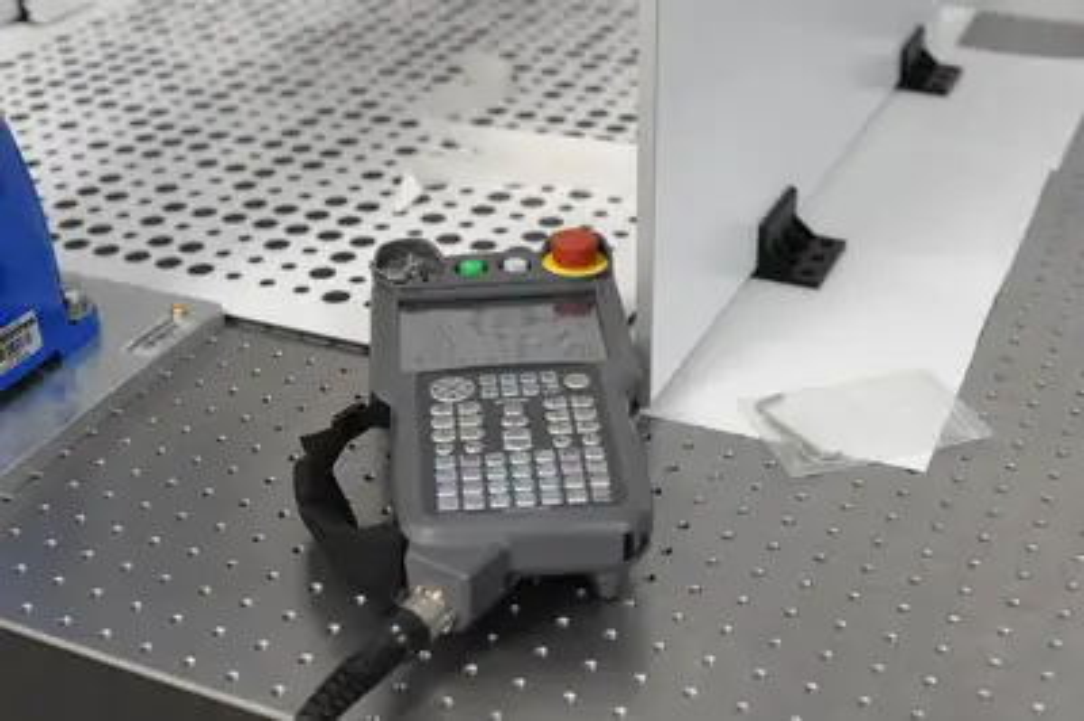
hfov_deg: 39.6
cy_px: 360
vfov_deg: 26.9
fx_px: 1504
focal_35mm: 50
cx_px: 542
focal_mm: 50
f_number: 4.5
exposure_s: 1/100
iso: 1250
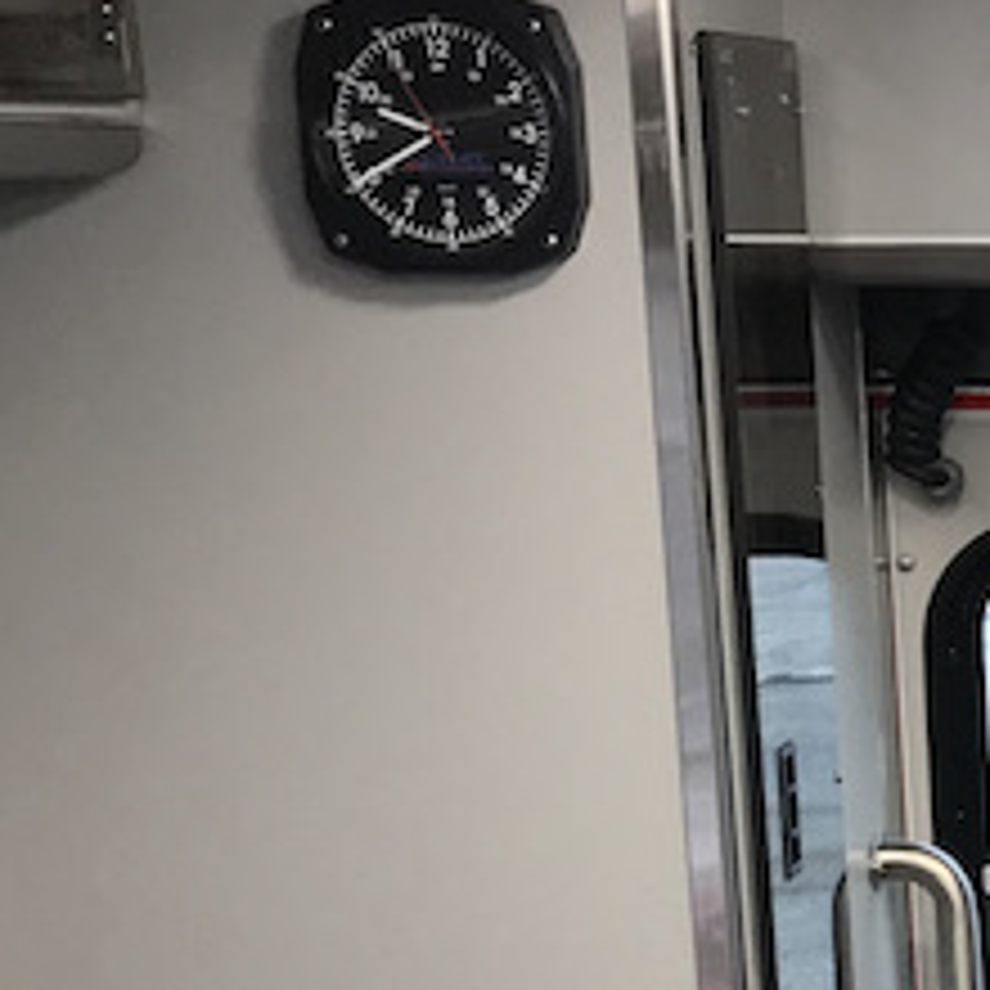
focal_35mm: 115
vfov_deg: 14.6
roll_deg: -1.6
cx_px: 1760
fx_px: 3721
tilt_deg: -15.8
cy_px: 1202
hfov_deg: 13.6
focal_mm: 3.99
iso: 40
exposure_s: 1/90
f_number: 1.8
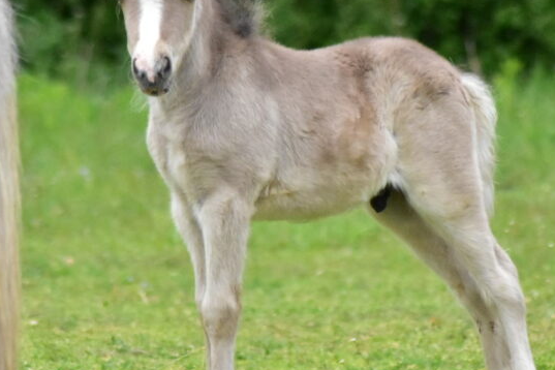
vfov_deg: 2.5
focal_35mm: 543
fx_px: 8371
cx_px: 319
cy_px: 149
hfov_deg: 3.8
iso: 3200
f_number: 4.8
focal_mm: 190
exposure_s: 1/8000
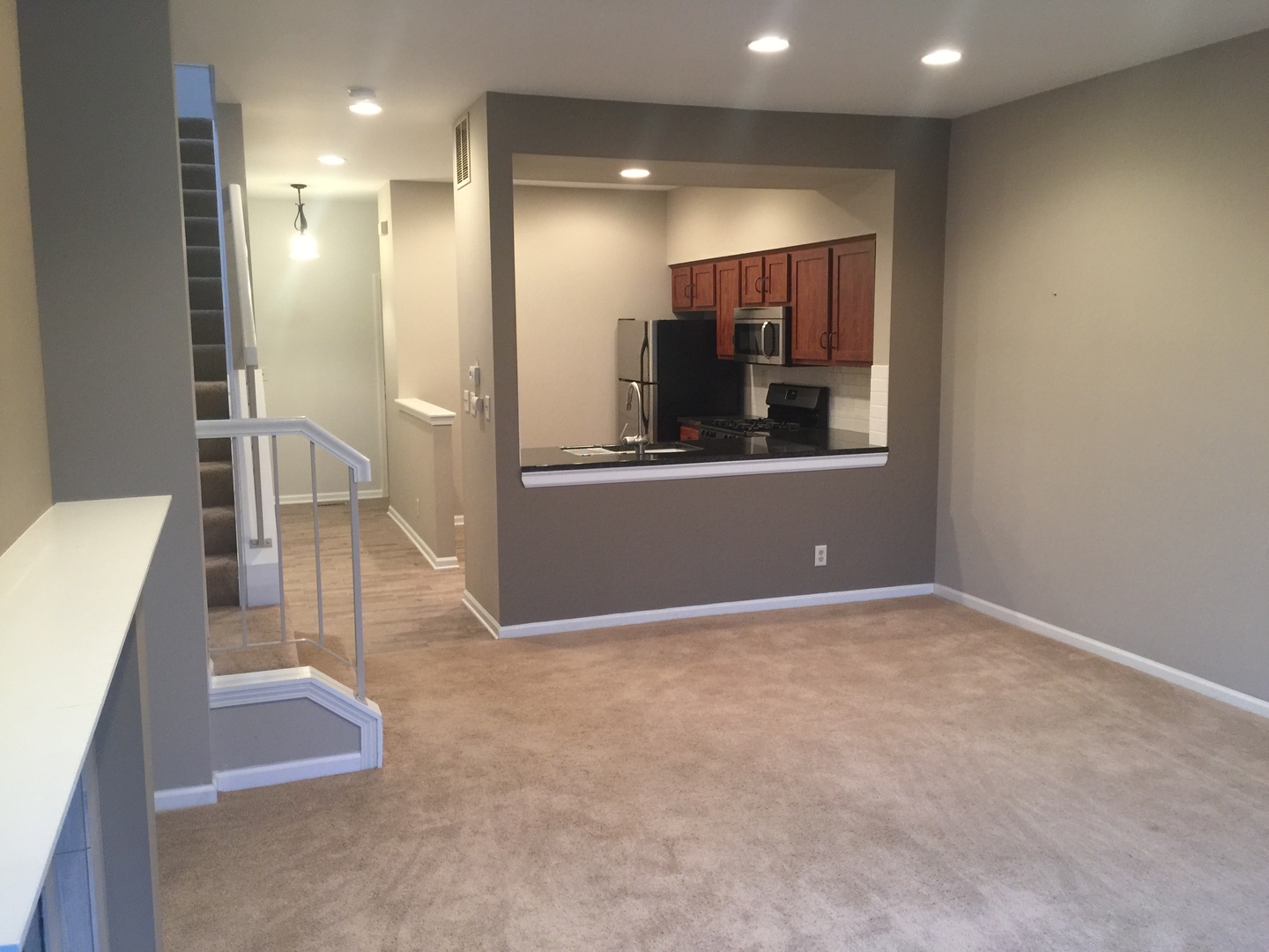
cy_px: 476
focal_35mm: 29
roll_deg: +0.1
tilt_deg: -9.0
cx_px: 634
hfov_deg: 61.7
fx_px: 1063
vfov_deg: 48.2
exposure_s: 1/15
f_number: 2.2
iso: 80
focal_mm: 4.15
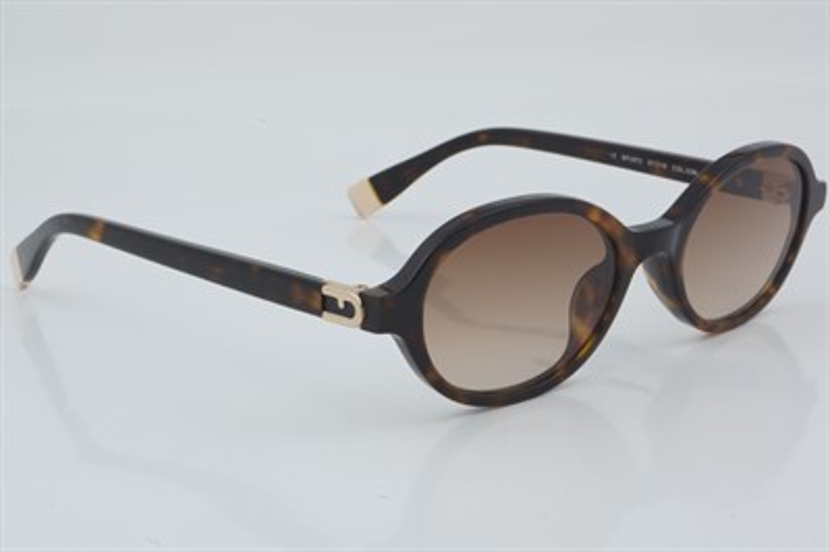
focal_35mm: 75
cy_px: 276
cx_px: 415
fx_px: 1728
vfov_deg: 18.2
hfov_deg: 27.0
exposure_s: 1/4
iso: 100
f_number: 29
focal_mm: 50
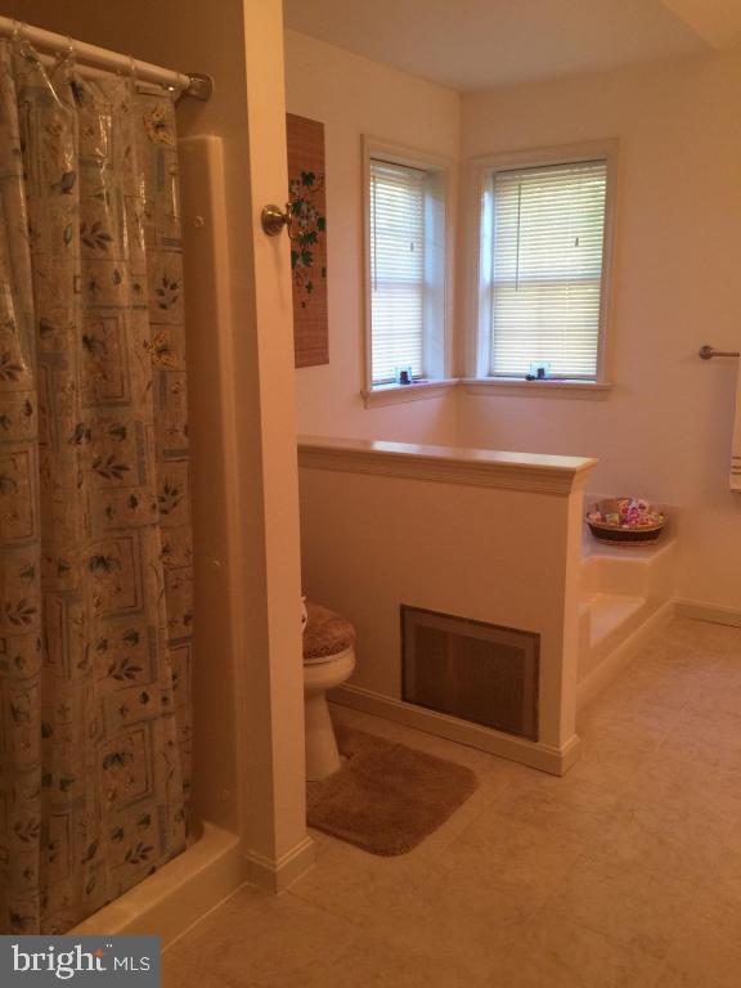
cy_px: 494
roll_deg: +1.4
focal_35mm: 29
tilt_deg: -11.3
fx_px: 828
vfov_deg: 61.7
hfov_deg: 48.2
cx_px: 370
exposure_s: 1/15
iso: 50
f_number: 2.2
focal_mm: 4.15
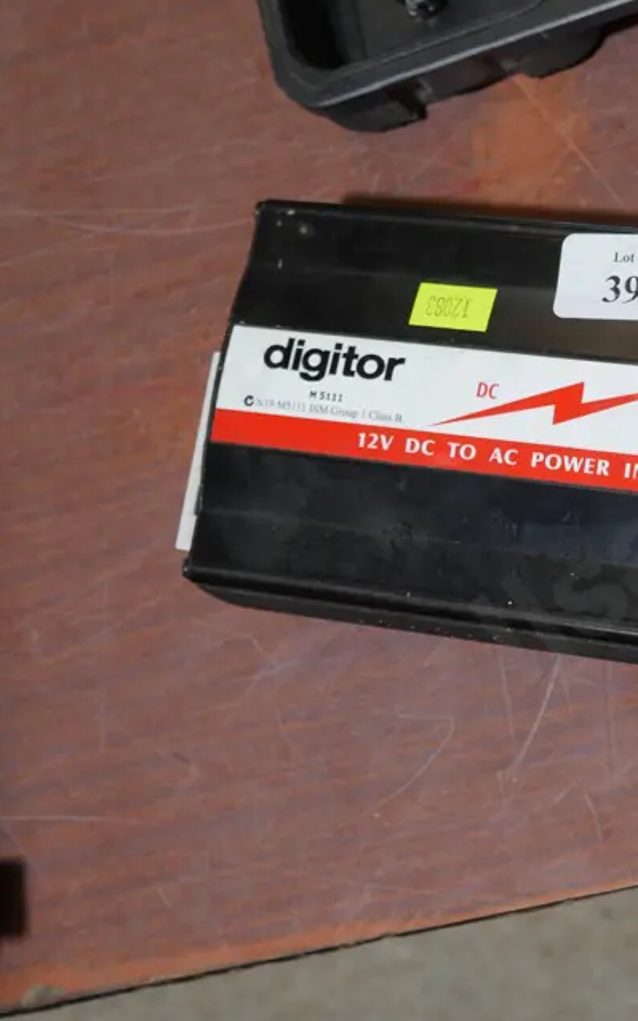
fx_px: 1893
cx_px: 724
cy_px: 496
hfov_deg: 18.3
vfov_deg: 30.2
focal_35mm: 68
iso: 250
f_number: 4.5
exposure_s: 1/60
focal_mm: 20
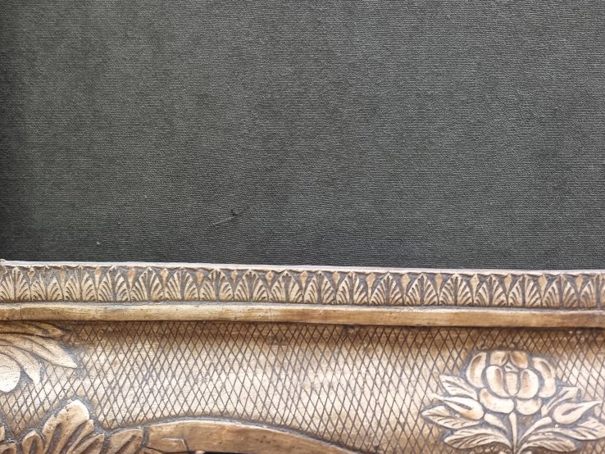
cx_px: 153
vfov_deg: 36.8
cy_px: 194
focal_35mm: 39
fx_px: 682
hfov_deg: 46.2
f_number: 1.8
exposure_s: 1/50
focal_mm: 6.7
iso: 640
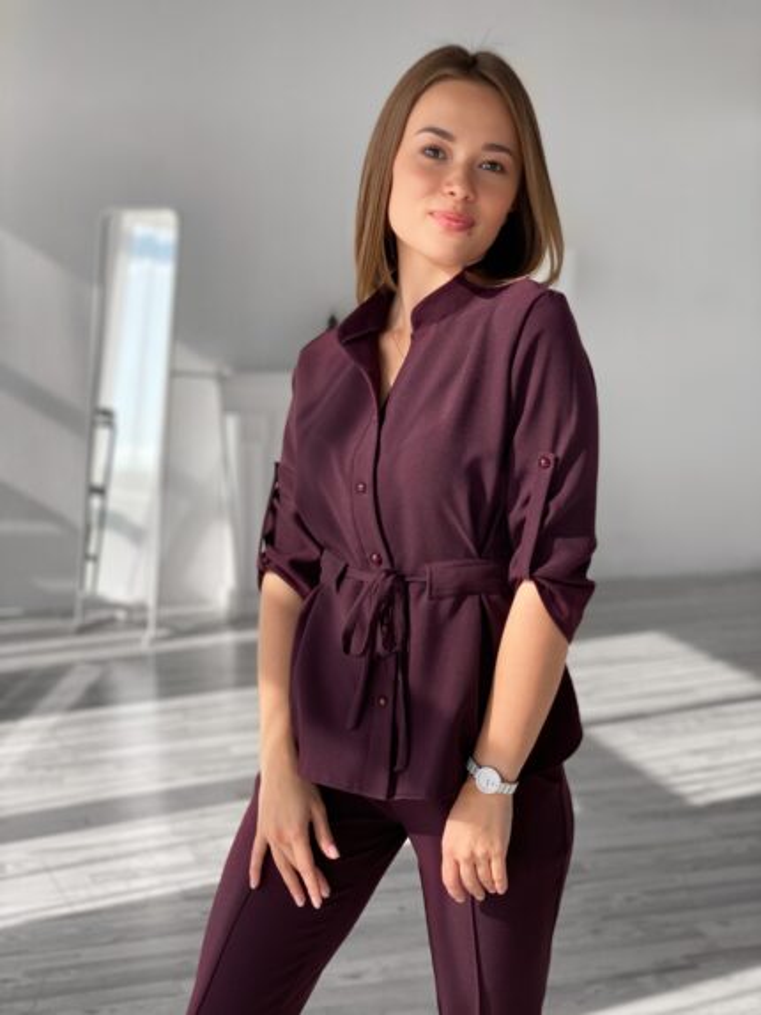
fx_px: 1524
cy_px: 508
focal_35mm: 52
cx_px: 380
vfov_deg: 36.8
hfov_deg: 28.0
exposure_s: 1/202
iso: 20
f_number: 2
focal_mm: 6
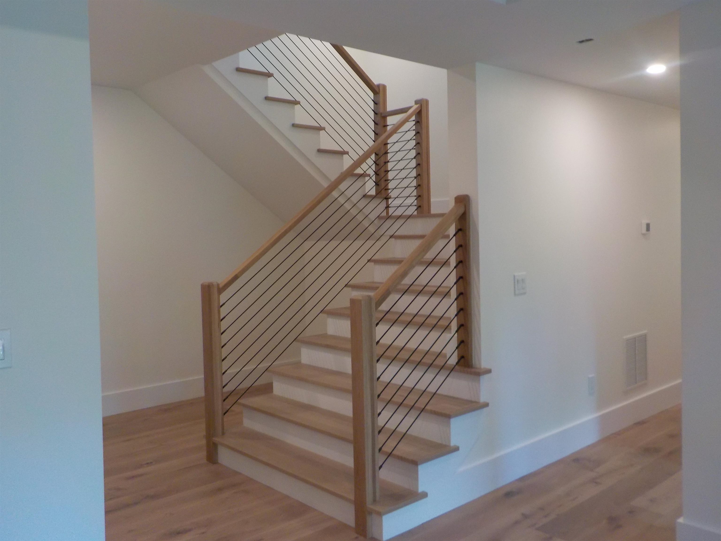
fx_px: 625
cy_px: 270
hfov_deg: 60.0
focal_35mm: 30
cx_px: 360
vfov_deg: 46.8
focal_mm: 4.1
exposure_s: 1/30
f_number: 3.3
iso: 200
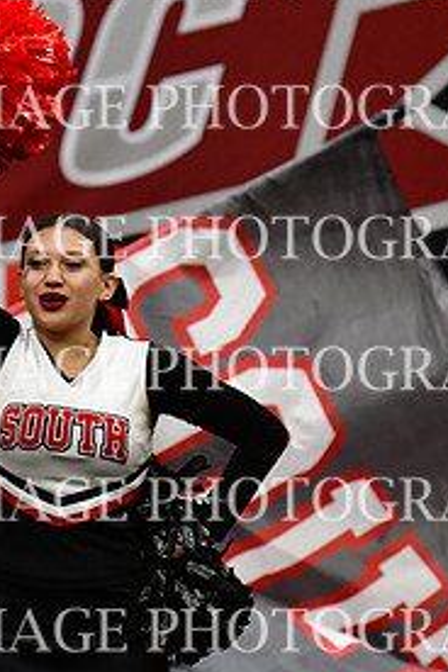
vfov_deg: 3.8
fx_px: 10005
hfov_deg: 2.6
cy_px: 565
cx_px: 130
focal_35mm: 536
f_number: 4
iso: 4000
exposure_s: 1/500
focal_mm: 170
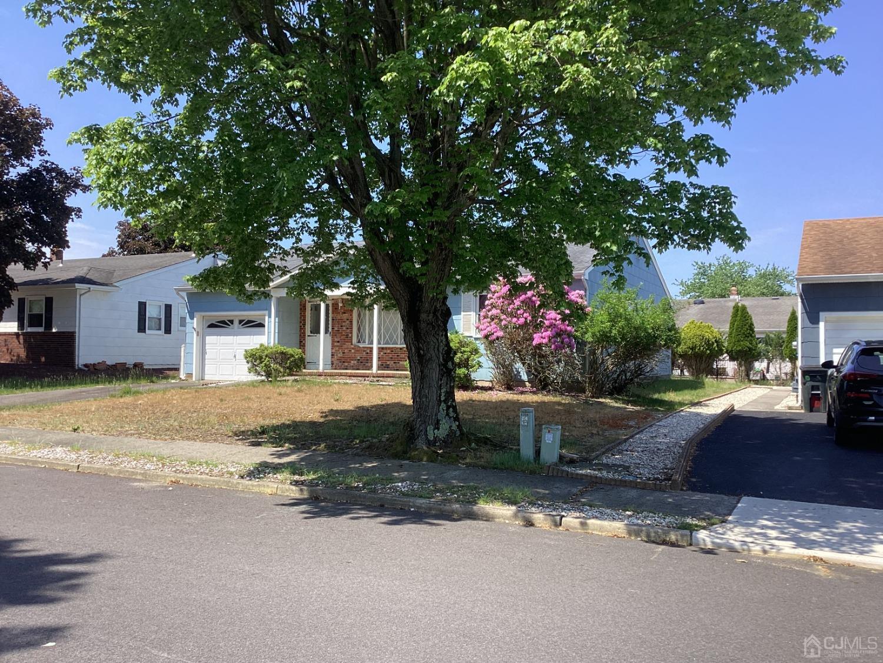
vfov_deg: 45.4
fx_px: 791
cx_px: 442
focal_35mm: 31
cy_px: 332
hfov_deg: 58.4
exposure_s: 1/562
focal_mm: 3.3
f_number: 2.4
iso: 25
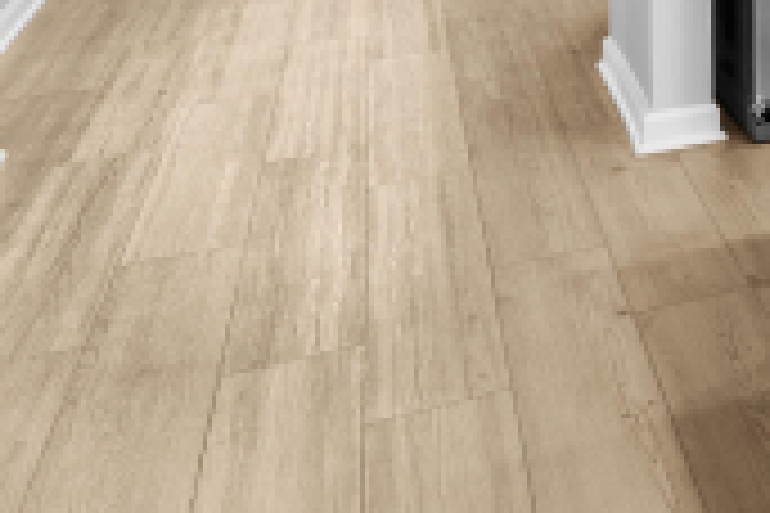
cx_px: 1569
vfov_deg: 16.7
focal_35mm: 70
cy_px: -369
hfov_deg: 18.3
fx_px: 1497
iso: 400
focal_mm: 16
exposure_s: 1/2.5
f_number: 11
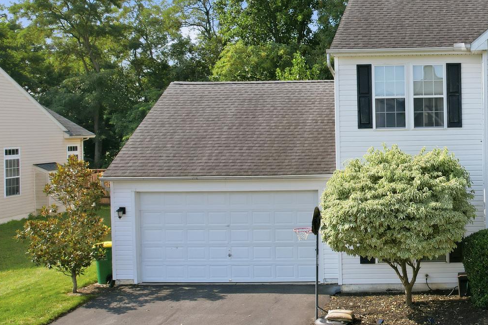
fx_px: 610
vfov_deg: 29.8
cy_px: 128
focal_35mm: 45
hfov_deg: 39.6
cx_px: 463
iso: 110
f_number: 2.8
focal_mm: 8.4
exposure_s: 1/1500
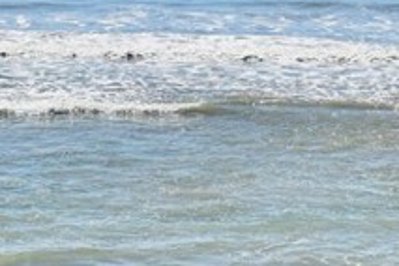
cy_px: -18
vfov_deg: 7.6
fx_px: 1999
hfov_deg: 11.4
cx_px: 255
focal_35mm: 180
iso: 100
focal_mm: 25
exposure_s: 1/400
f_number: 10
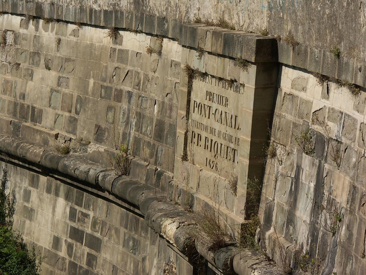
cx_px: 183
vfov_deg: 10.7
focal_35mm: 138
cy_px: 138
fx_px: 1459
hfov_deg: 14.3
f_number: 6.3
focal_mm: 35.3
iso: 64
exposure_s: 1/800
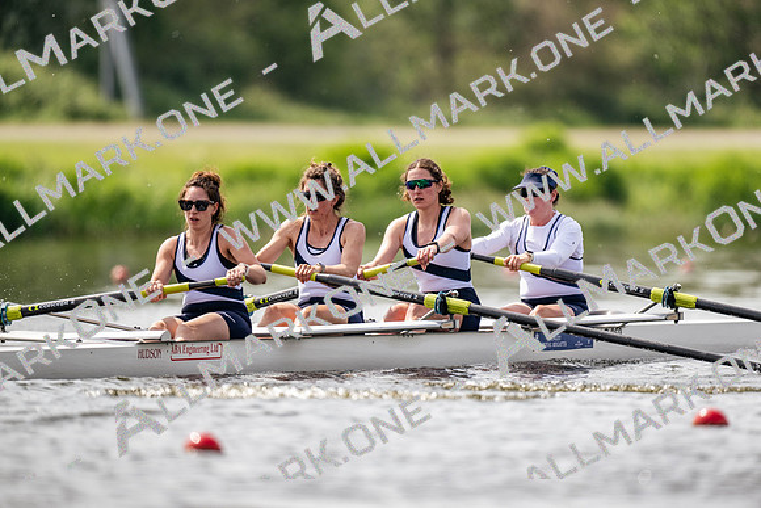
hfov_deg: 3.4
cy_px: 254
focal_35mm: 600
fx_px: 12686
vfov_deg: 2.3
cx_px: 380
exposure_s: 1/2500
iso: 360
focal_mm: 600
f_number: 4
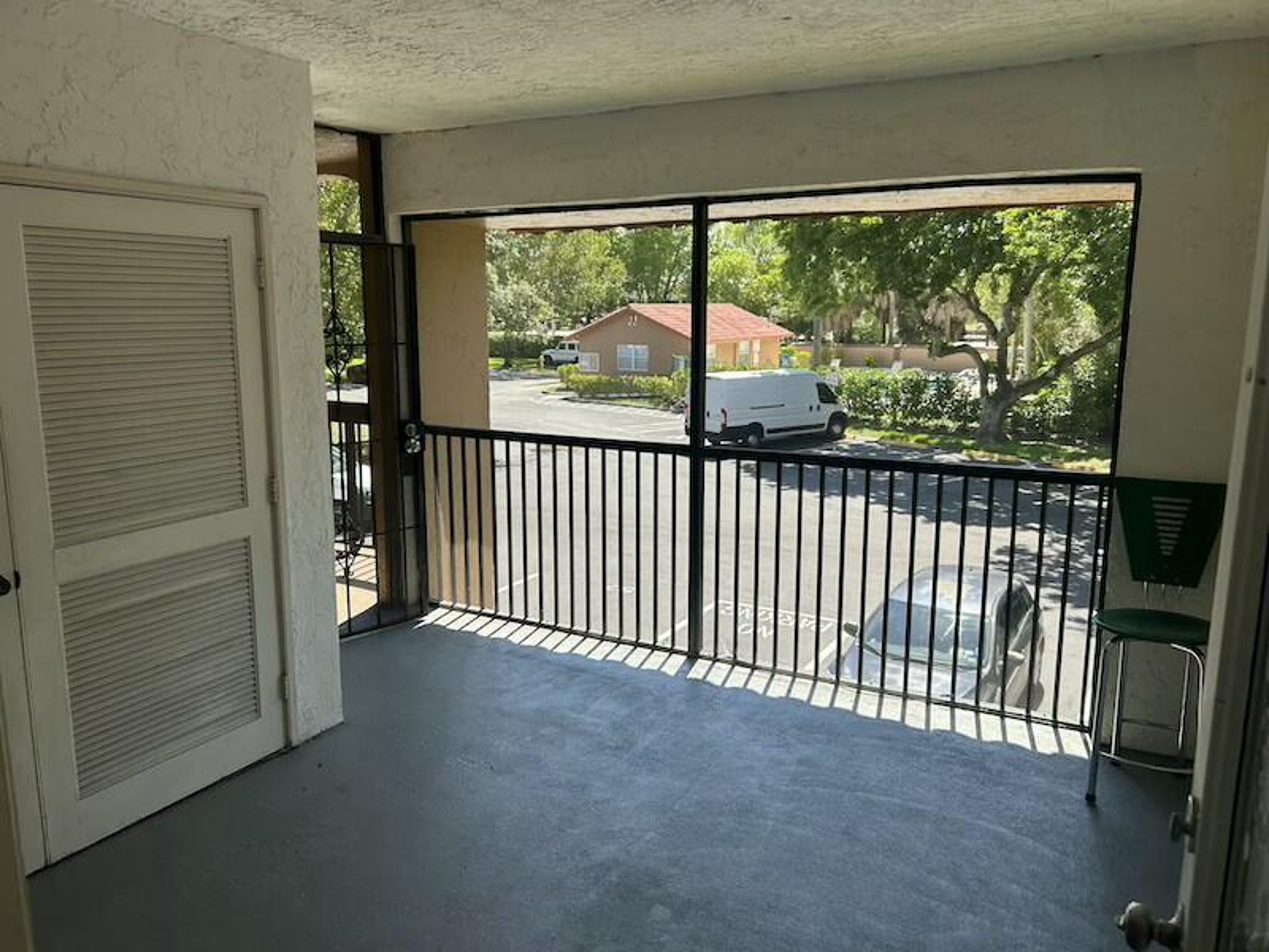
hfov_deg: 67.3
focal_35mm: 26
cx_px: 634
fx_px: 953
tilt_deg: -9.5
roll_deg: +1.5
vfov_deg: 53.1
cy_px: 476
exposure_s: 1/678
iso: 50
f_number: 1.5
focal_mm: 5.7
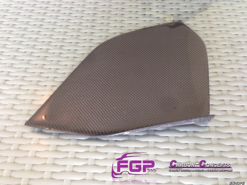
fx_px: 235
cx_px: 124
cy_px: 92
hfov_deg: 55.4
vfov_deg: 42.9
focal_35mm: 33
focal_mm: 4.12
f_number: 2.4
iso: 100
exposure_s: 1/20
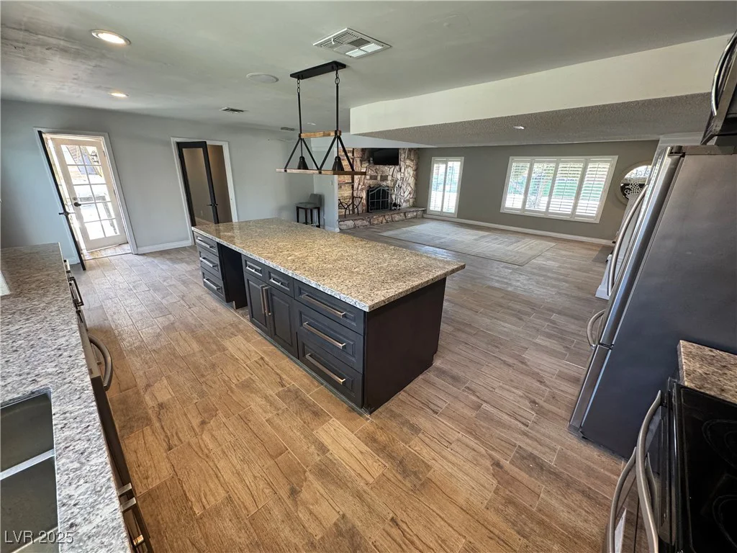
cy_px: 276
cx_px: 368
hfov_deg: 102.1
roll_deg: -1.4
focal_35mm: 14
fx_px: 298
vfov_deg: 85.7
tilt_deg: -19.5
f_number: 2.2
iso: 200
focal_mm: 2.22
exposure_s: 1/60
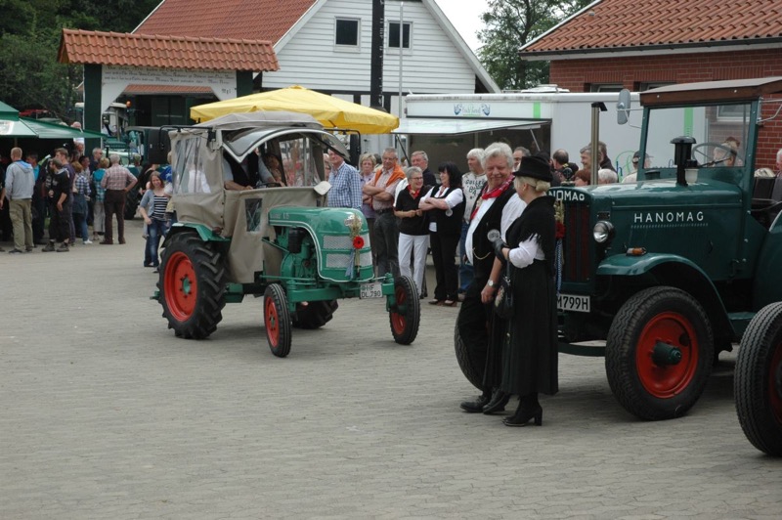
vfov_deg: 18.9
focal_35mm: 72
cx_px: 391
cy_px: 260
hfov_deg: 28.1
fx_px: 1563
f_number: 9
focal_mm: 48
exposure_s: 1/320
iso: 400
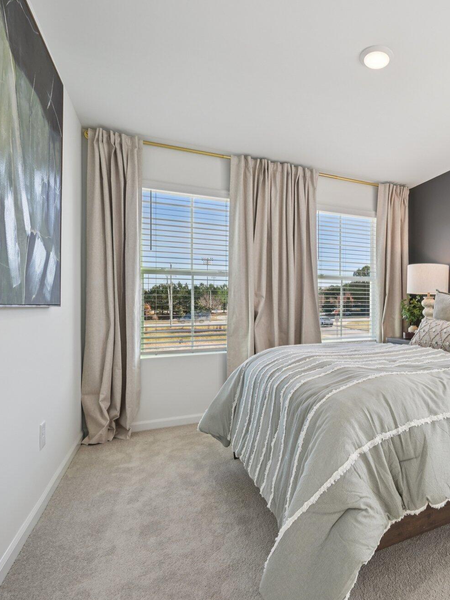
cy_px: 308
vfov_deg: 79.0
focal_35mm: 21
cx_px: 362
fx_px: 364
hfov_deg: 58.4
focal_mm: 14
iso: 100
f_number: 8
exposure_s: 1/20
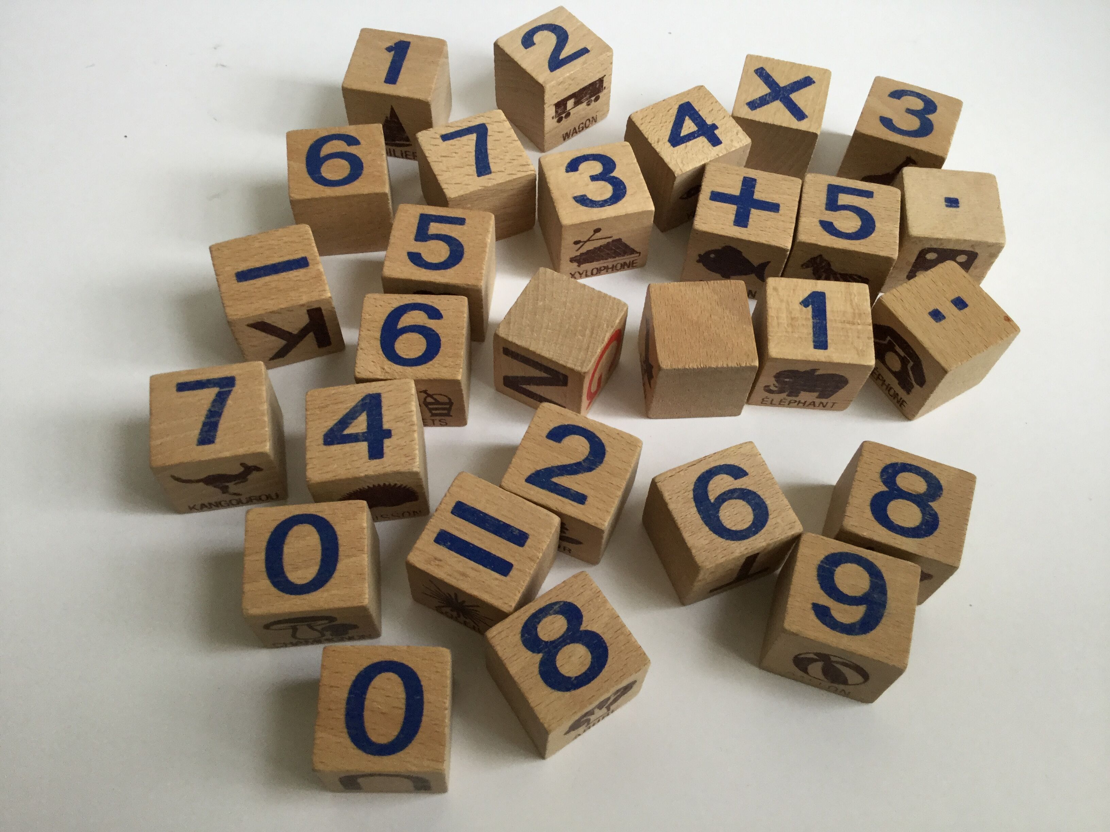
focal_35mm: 31
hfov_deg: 58.4
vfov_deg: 45.4
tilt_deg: -59.4
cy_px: 416
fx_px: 994
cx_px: 555
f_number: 2.4
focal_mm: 3.3
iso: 80
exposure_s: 1/33
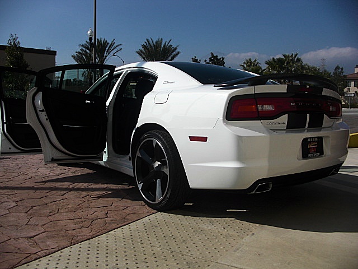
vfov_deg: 39.7
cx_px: 179
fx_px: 372
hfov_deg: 51.4
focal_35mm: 36
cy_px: 134
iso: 50
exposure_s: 1/320
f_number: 7.9
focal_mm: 6.3
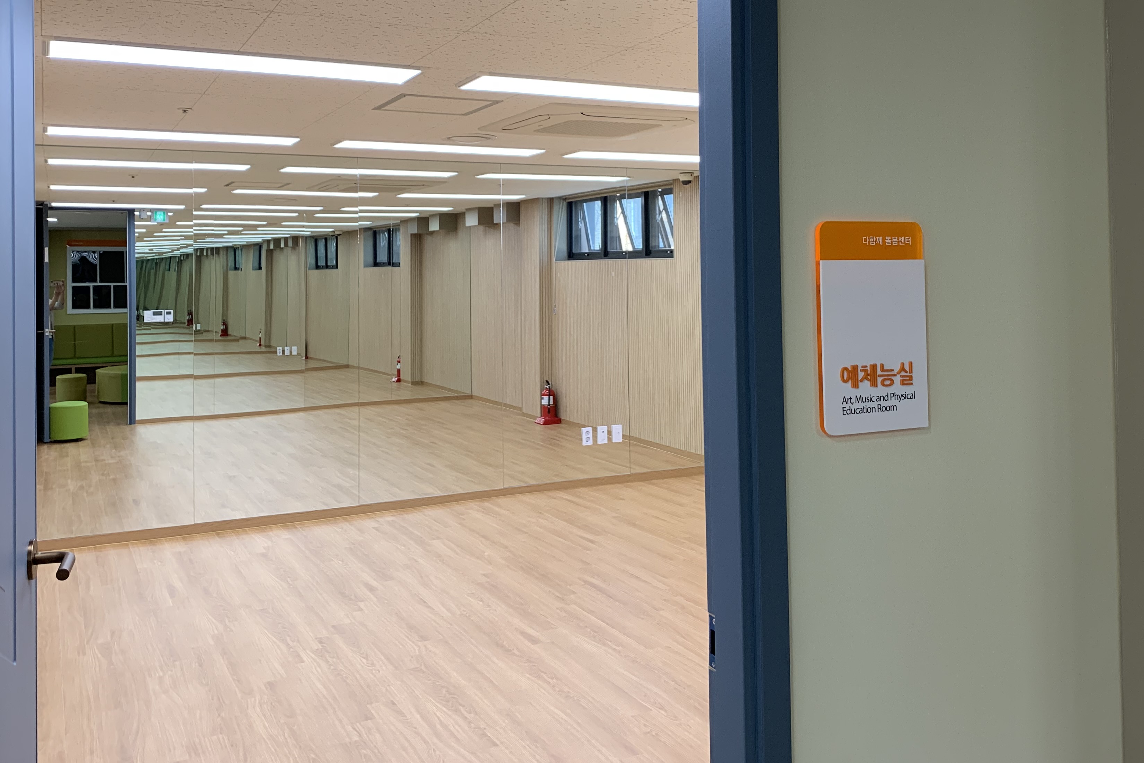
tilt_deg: +0.2
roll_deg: -0.4
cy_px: 263
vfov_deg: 39.6
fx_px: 1049
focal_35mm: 33
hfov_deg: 57.2
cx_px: 577
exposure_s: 1/120
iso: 64
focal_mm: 4.25
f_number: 1.8
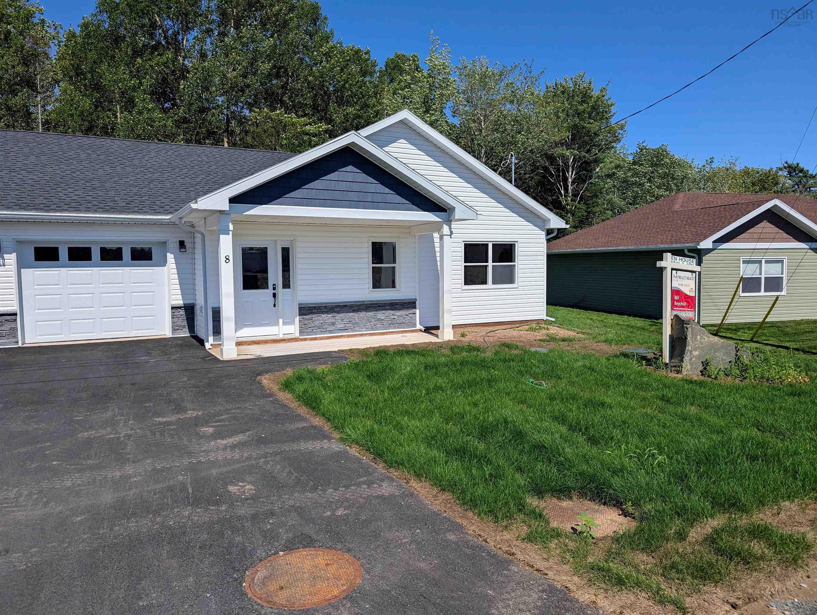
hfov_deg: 71.5
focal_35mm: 24
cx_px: 408
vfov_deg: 56.9
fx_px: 567
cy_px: 308
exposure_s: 1/2564
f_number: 1.68
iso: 22
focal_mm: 6.9
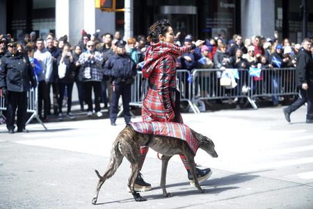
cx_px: 156
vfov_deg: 17.1
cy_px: 104
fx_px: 696
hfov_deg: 25.4
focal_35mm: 80
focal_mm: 80
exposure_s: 1/1250
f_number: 8
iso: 640
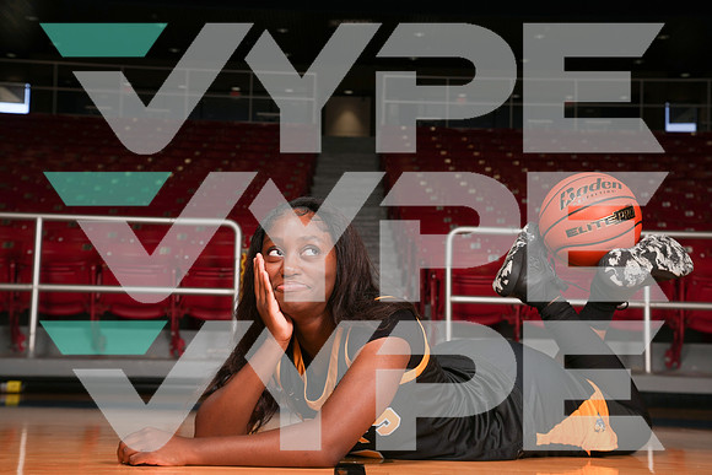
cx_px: 356
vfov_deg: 23.8
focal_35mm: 57
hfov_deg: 35.0
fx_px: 1128
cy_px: 238
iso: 250
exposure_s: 1/200
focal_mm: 57
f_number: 6.3
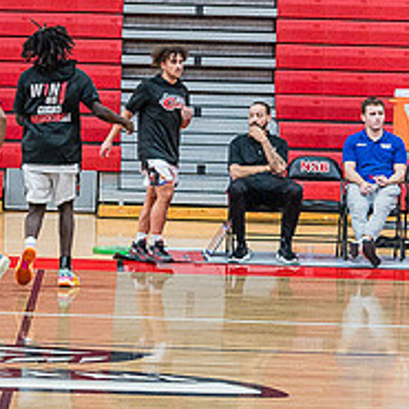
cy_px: 287
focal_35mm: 176
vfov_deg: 9.9
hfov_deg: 9.7
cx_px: -170
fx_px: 2353
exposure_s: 1/320
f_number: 4
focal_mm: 66
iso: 5000
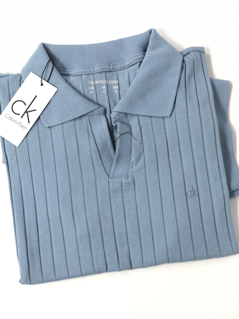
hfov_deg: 28.0
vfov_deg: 36.8
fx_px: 479
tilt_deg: -80.7
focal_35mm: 52
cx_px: 120
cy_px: 160
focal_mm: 6
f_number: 2.4
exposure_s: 1/60
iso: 25
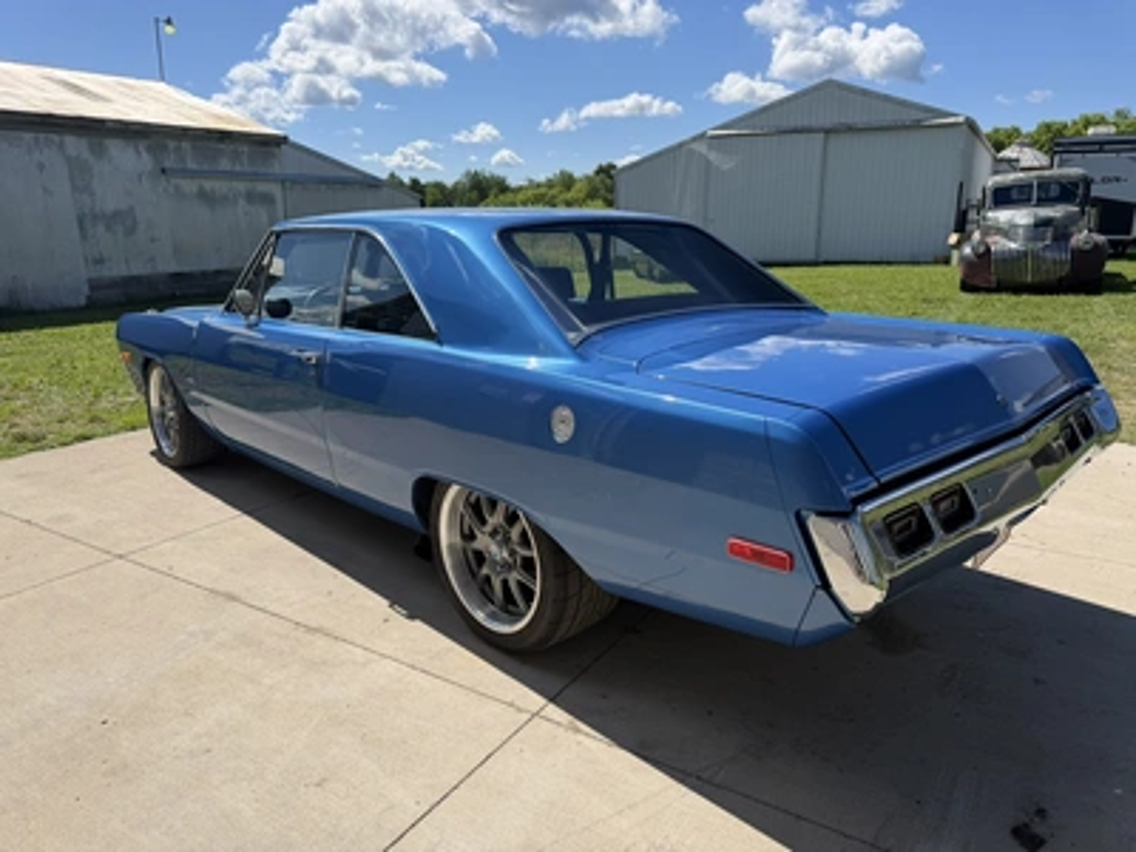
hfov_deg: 71.6
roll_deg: +0.7
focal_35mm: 24
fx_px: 788
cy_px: 426
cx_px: 568
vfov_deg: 56.8
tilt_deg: -14.8
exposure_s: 1/5319
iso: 80
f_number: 1.78
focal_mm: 6.76
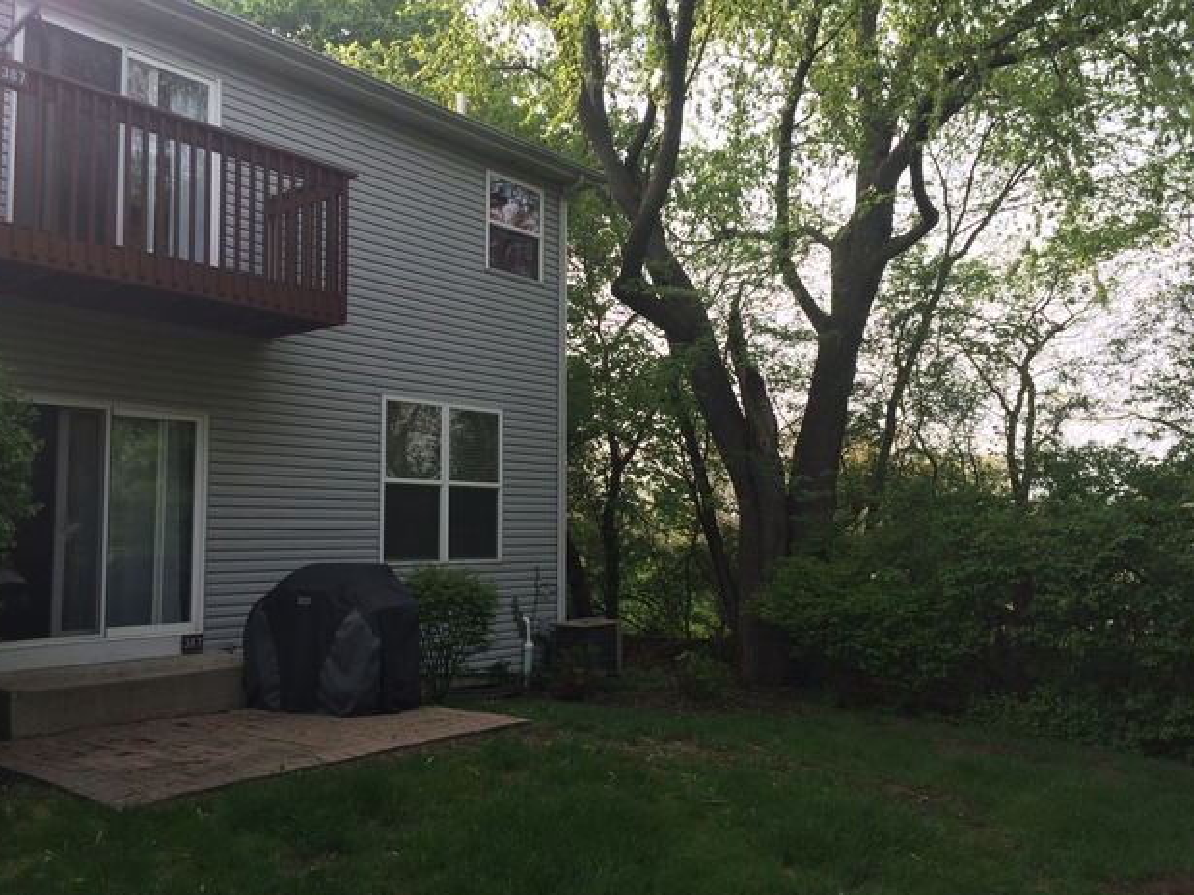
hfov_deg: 60.0
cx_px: 604
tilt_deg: +2.1
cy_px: 461
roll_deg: +1.8
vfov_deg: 46.8
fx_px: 1035
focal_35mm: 30
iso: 32
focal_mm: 4.15
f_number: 2.2
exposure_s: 1/595
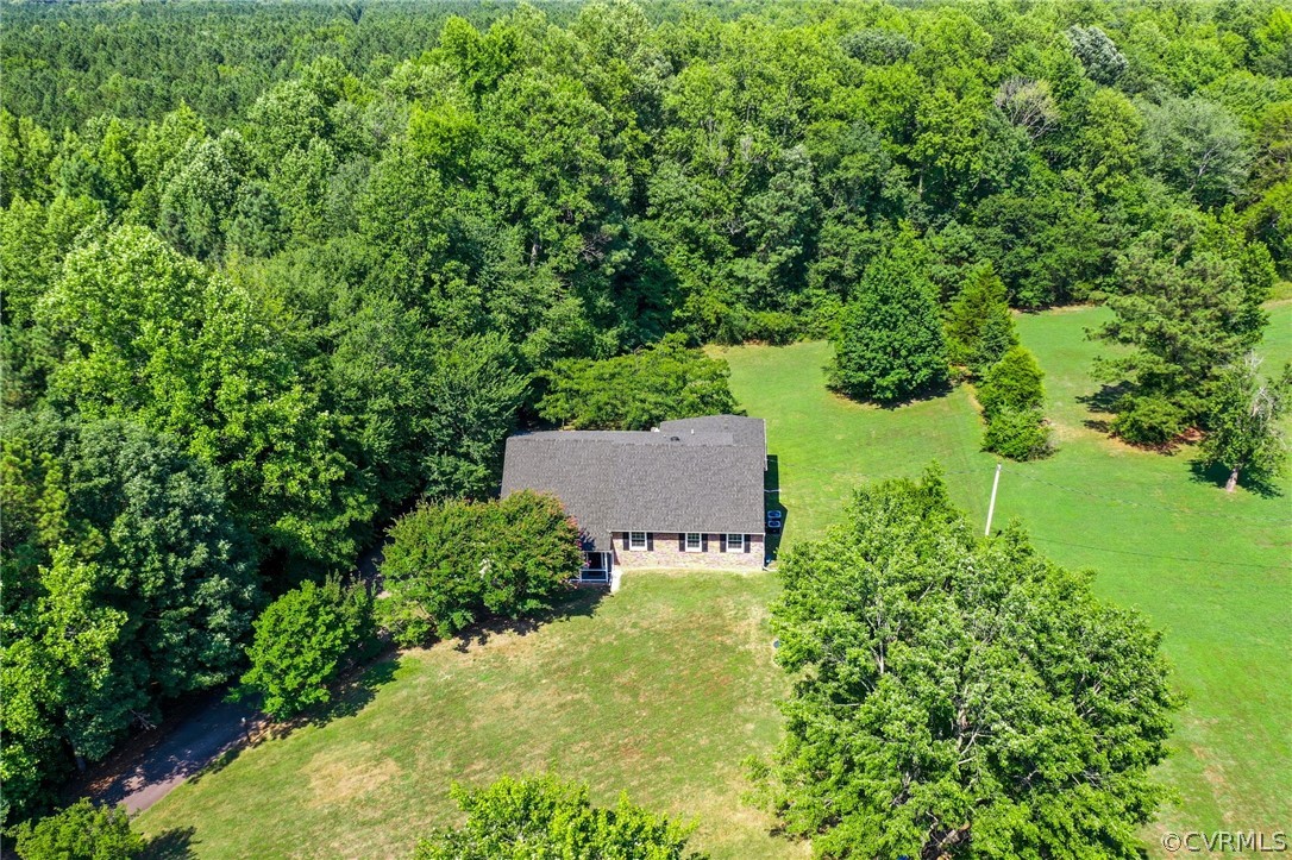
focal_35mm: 28
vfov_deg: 46.4
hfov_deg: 65.5
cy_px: 430
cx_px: 646
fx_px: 1004
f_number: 3.2
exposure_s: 1/25
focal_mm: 10.26
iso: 100
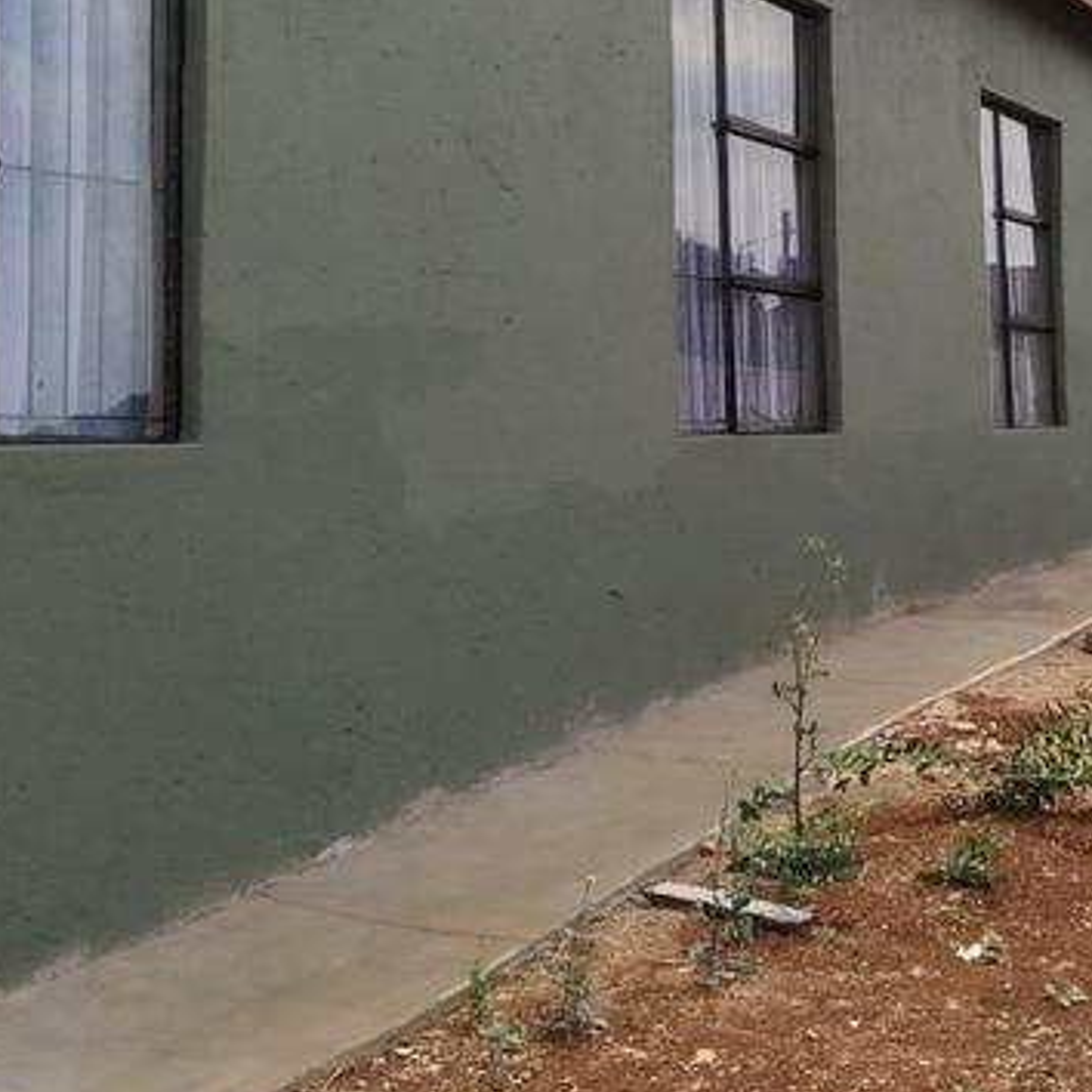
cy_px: 275
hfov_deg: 31.7
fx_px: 1856
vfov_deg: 32.2
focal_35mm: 52
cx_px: 919
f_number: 1.9
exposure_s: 1/1690
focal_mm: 4.95
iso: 100
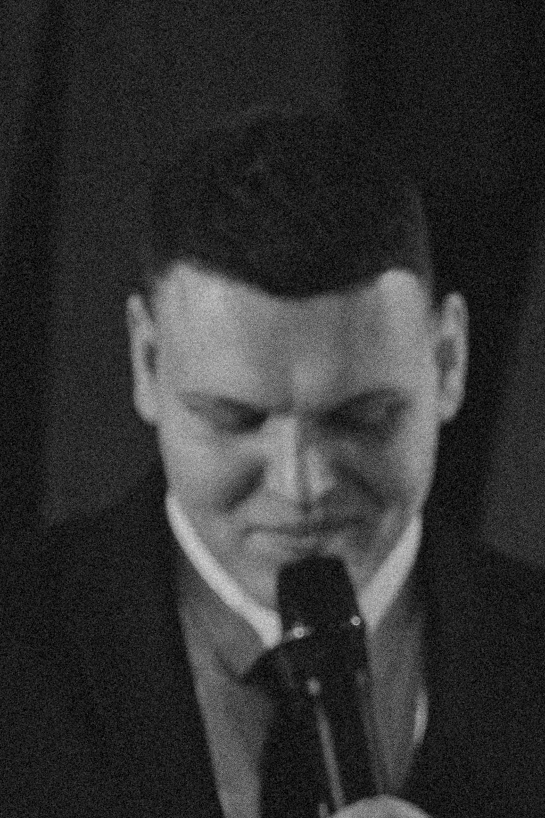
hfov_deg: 5.2
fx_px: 5995
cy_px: 865
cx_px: 597
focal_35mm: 264
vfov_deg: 7.8
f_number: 2.8
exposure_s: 1/200
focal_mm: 67.6
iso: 1000
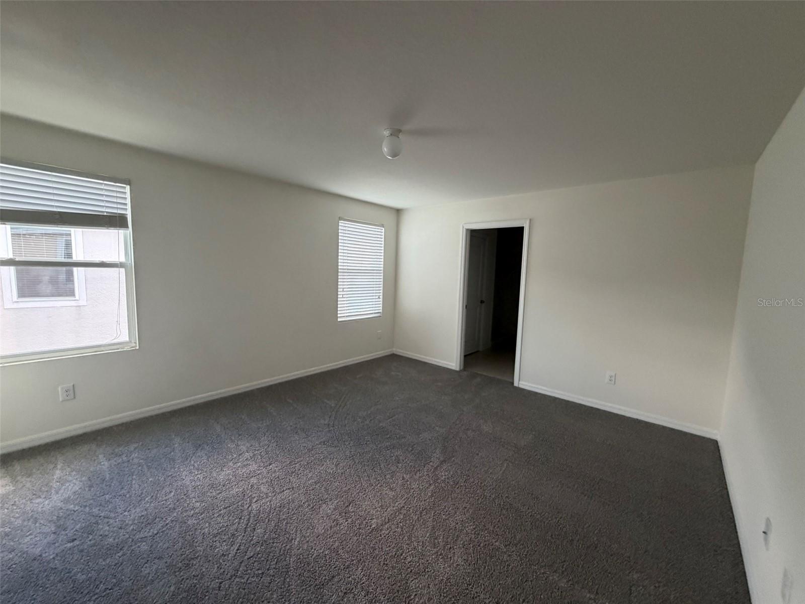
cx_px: 402
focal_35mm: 14
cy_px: 302
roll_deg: -2.1
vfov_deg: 85.7
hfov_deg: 102.1
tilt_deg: -3.0
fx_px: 326
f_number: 2.2
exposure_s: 1/89
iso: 320
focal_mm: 2.22
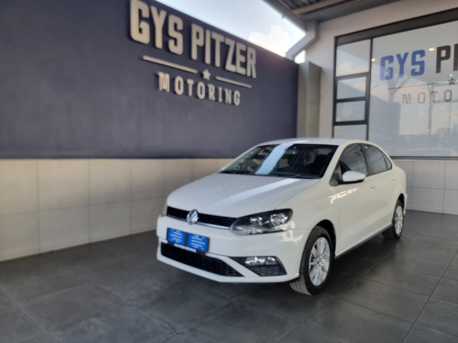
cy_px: 172
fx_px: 318
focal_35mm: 24
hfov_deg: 71.6
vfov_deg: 56.8
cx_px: 229
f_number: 1.8
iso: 50
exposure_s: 1/120
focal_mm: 6.7
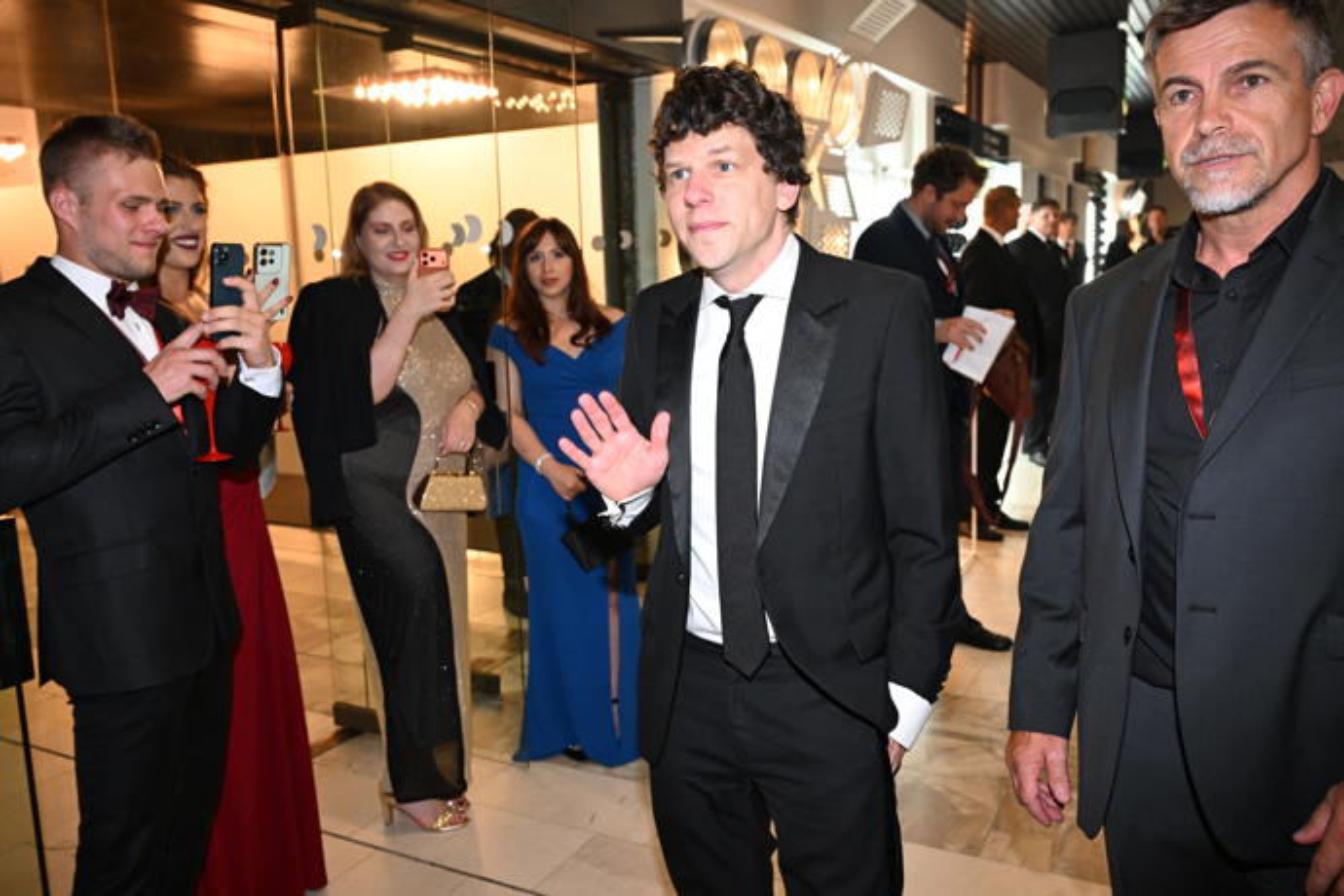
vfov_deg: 43.6
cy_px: 448
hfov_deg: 61.9
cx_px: 672
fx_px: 1120
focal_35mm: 30
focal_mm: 30
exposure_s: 1/125
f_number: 5
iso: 3200
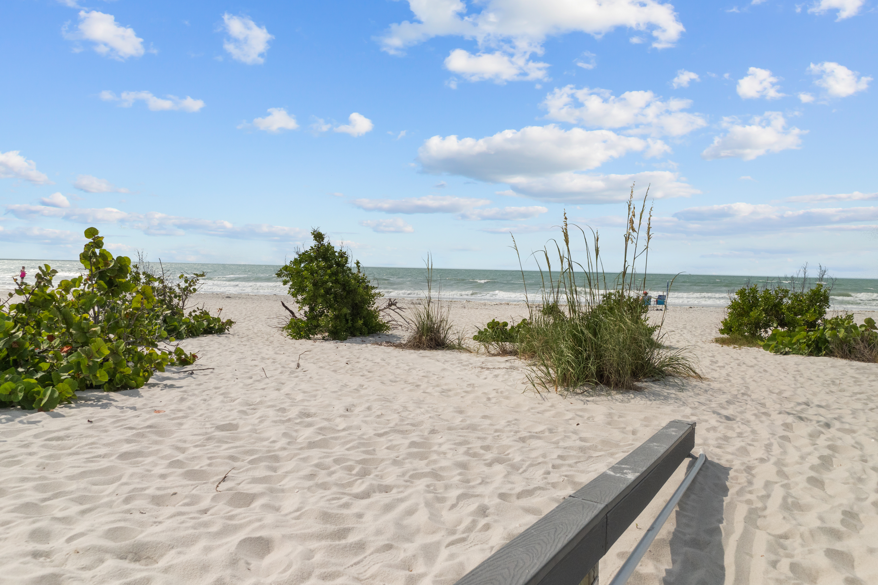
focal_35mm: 27
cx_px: 439
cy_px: 292
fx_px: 658
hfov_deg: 67.4
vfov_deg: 47.9
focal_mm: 18
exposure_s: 1/3200
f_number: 7.1
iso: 800
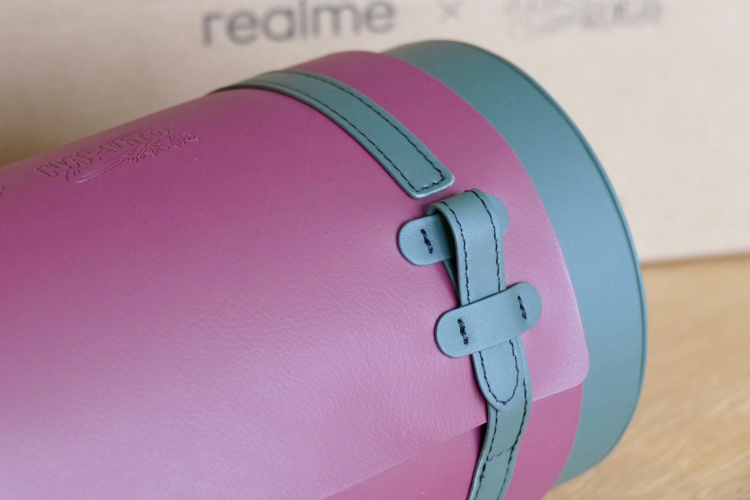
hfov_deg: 15.8
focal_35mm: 130
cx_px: 375
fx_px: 2708
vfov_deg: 10.5
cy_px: 250
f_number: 4
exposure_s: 1/80
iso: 1250
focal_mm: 47.46
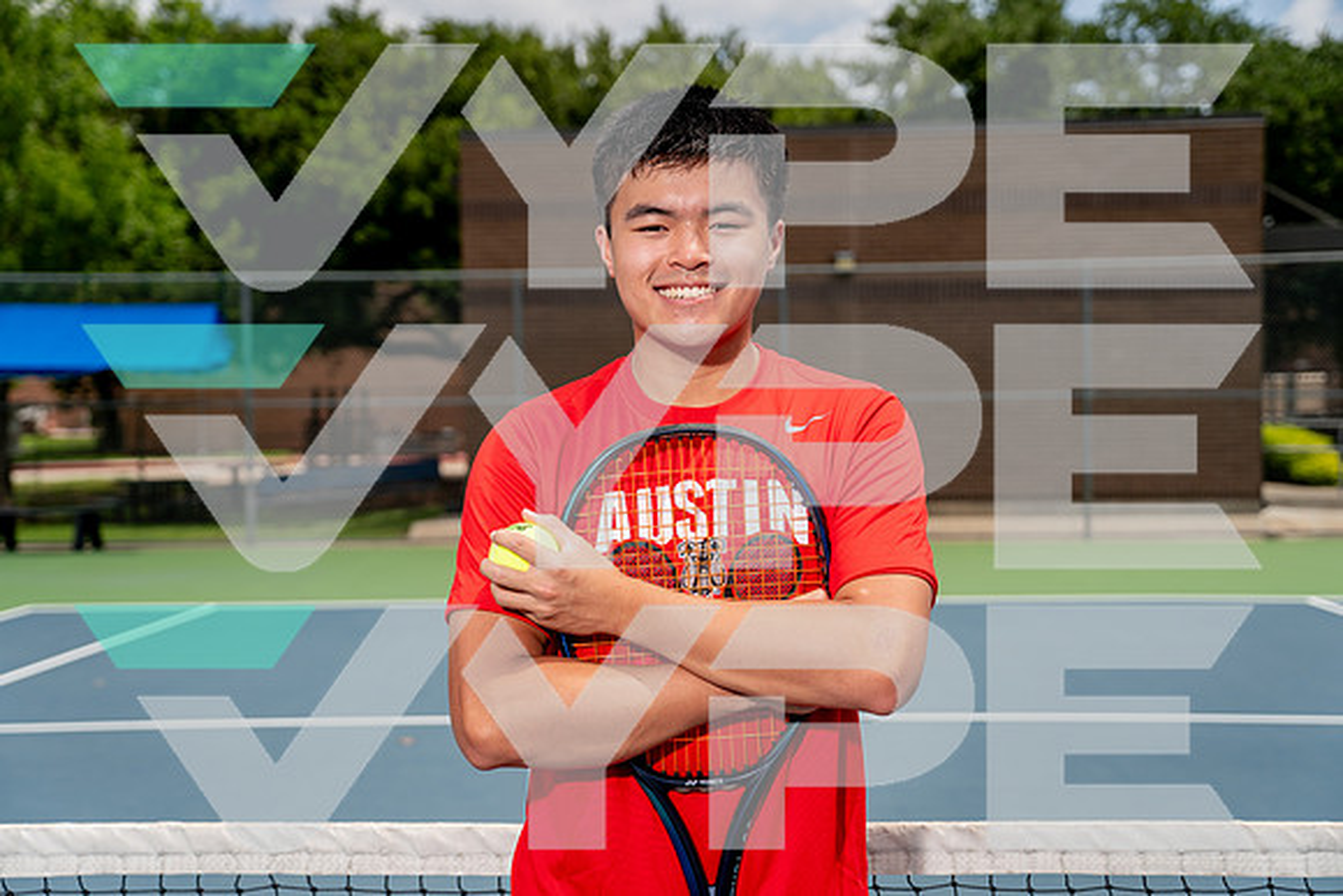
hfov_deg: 40.3
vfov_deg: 27.5
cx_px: 672
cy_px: 448
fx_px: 1828
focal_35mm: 49
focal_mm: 49
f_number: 4
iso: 100
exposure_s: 1/1250
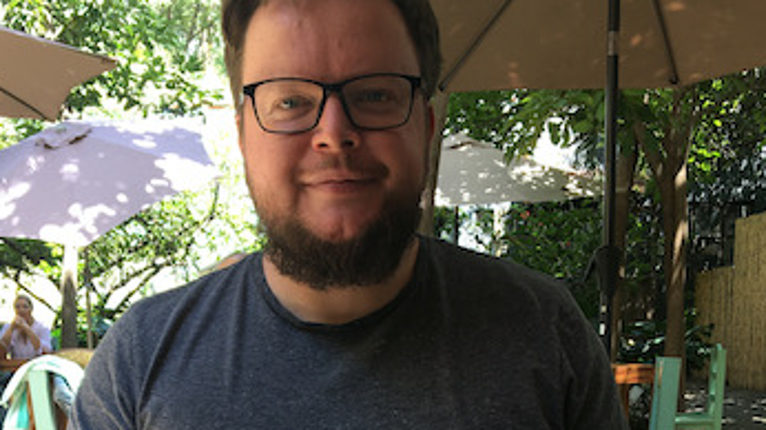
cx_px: 356
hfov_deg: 41.3
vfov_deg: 22.3
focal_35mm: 50
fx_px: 1015
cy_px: 498
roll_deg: +1.2
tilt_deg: -8.9
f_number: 2.2
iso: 25
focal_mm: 4.15
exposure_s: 1/60
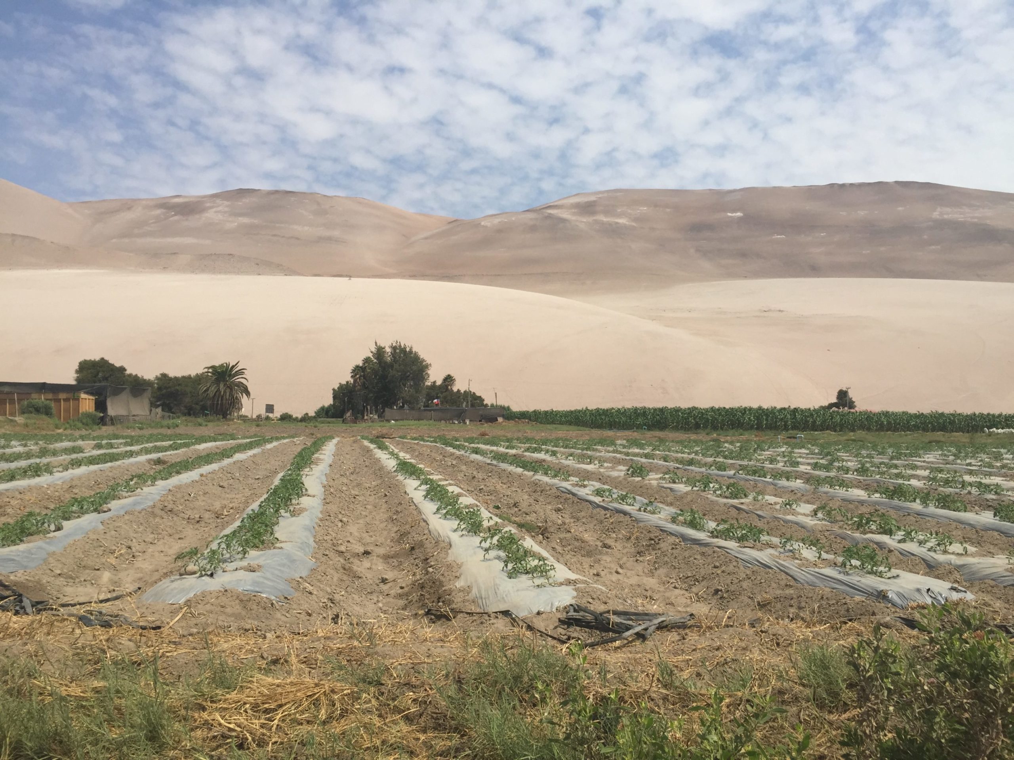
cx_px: 507
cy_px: 380
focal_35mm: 29
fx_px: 849
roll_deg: -0.2
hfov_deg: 61.7
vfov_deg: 48.2
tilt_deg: +1.9
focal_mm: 4.15
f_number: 2.2
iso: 32
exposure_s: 1/3968
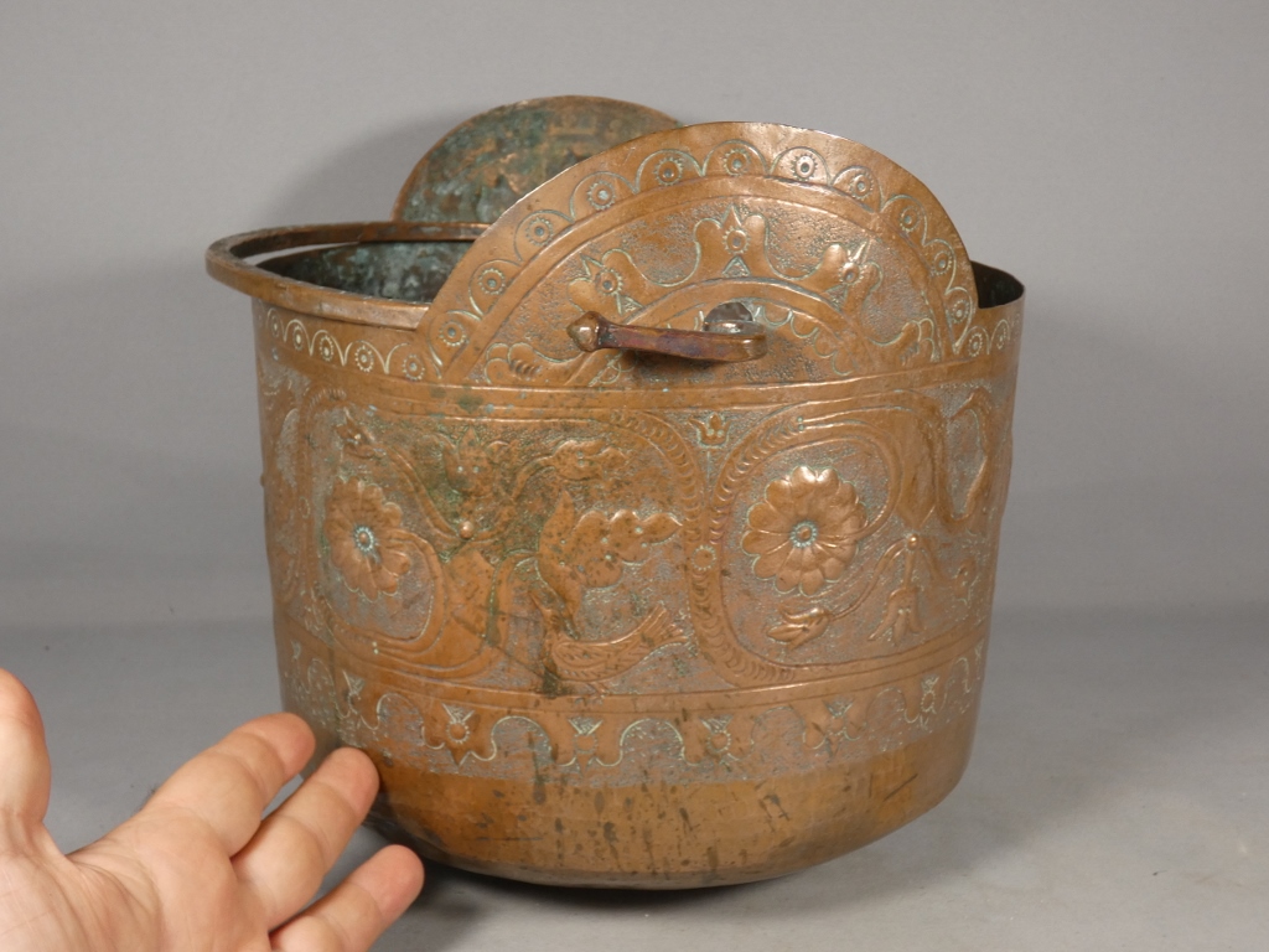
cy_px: 476
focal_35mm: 43
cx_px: 634
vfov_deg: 33.6
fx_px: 1576
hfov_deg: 43.9
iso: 125
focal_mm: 7.8
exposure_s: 1/80
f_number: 3.7
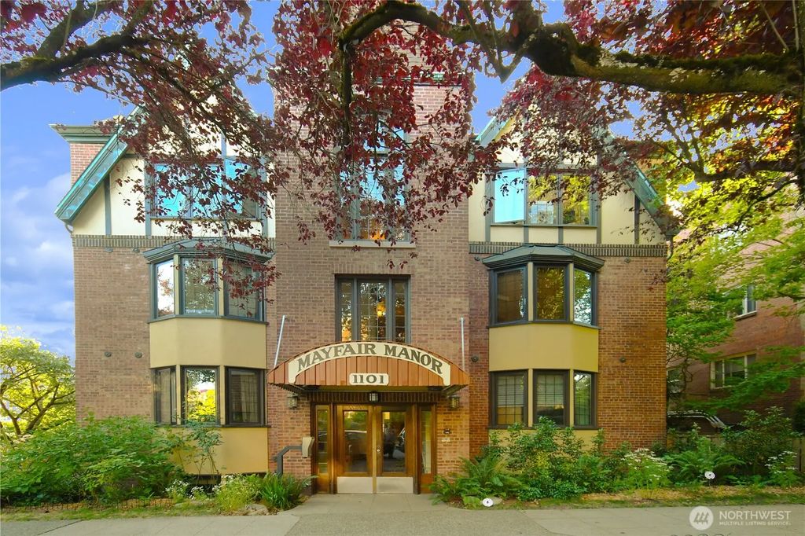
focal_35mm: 15
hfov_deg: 100.4
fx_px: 335
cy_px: 268
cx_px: 402
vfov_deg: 77.3
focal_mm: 10
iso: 800
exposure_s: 1/125
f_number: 4.5
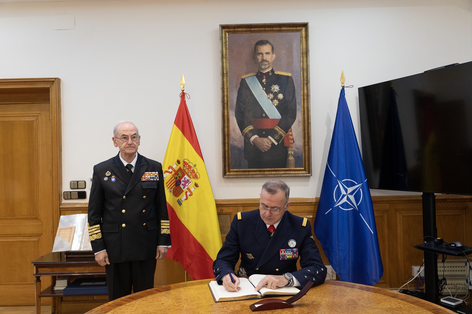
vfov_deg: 43.6
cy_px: 157
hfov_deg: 61.9
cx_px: 236
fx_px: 393
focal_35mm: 30
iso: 3200
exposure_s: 1/160
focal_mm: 30
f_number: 4
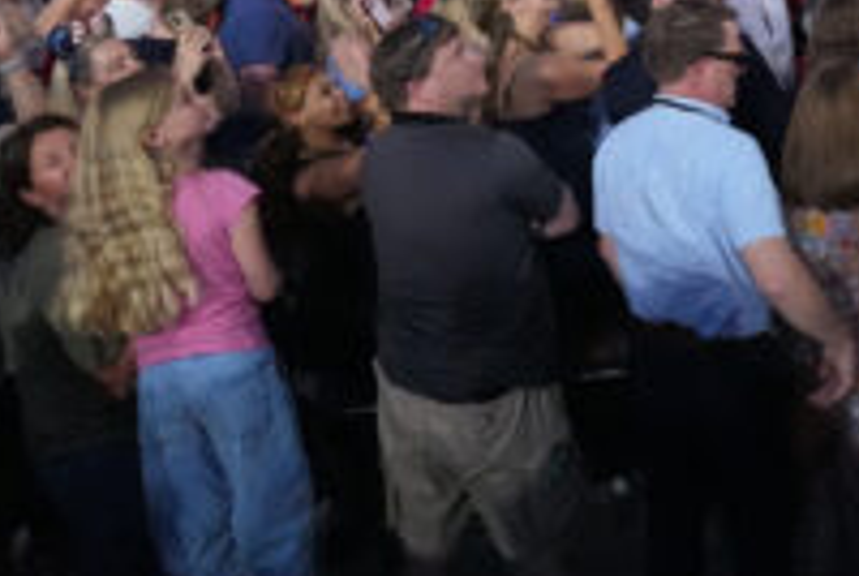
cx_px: 790
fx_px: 1099
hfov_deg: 39.3
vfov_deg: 26.2
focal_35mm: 46
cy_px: -116
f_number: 5
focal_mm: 12
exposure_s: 1/2000
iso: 12800
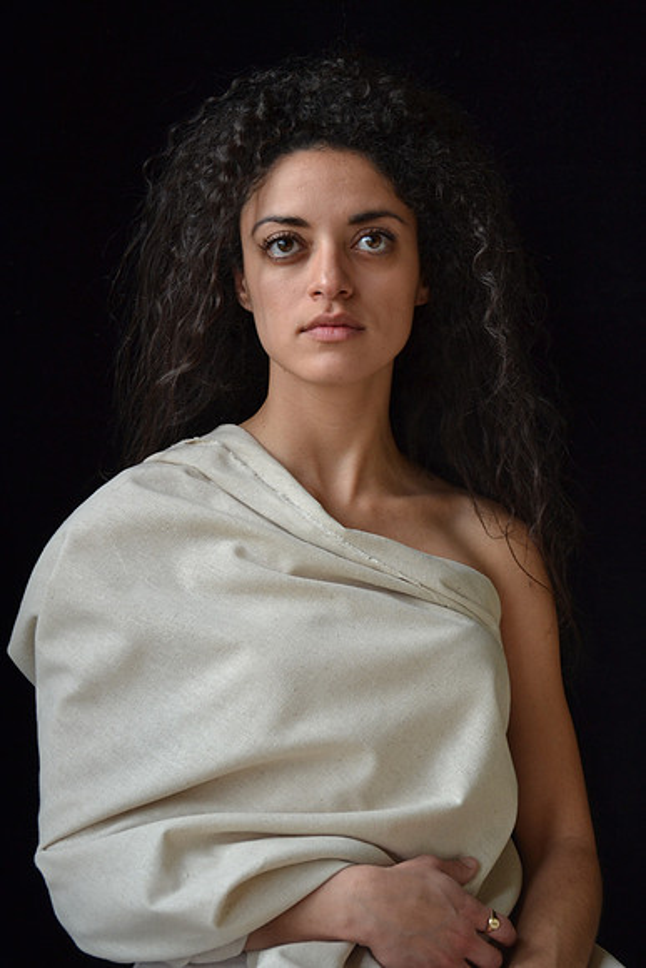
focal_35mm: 60
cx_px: 323
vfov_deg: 33.4
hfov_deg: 22.6
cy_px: 484
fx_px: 1614
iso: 400
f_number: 5.3
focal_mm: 40
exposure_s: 1/60
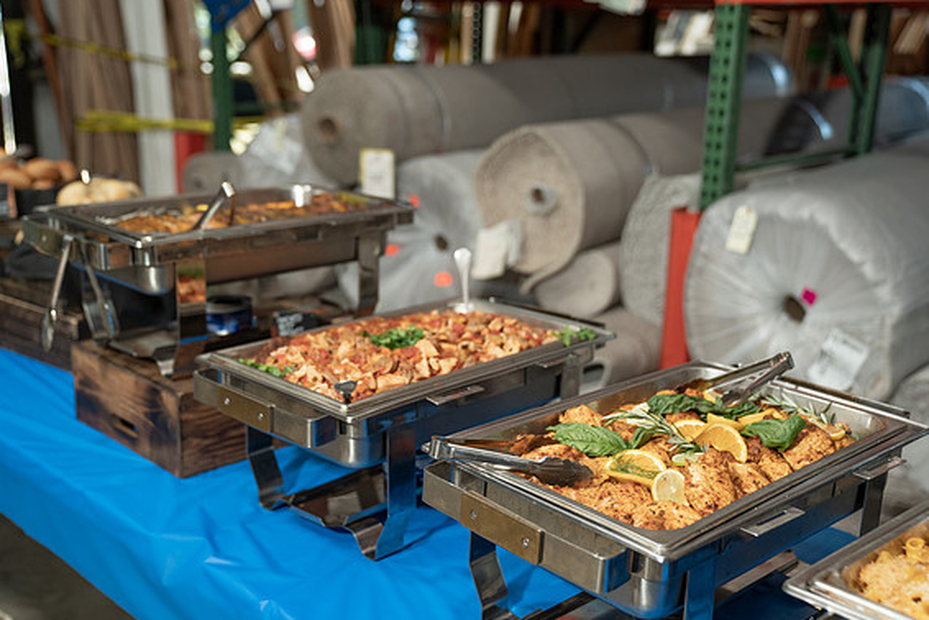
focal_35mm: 41
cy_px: 306
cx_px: 460
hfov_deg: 47.4
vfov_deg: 32.7
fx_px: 1059
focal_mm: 40
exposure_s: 1/200
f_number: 2.8
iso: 640
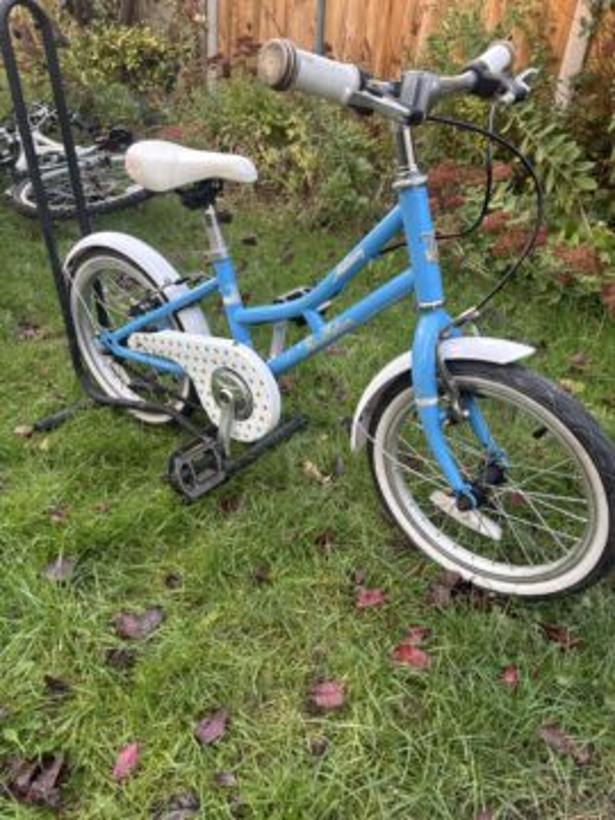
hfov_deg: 53.1
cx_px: 308
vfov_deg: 67.3
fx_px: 616
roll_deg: -5.5
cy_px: 410
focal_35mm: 26
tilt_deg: -30.6
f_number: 1.6
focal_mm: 5.96
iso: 125
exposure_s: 1/121
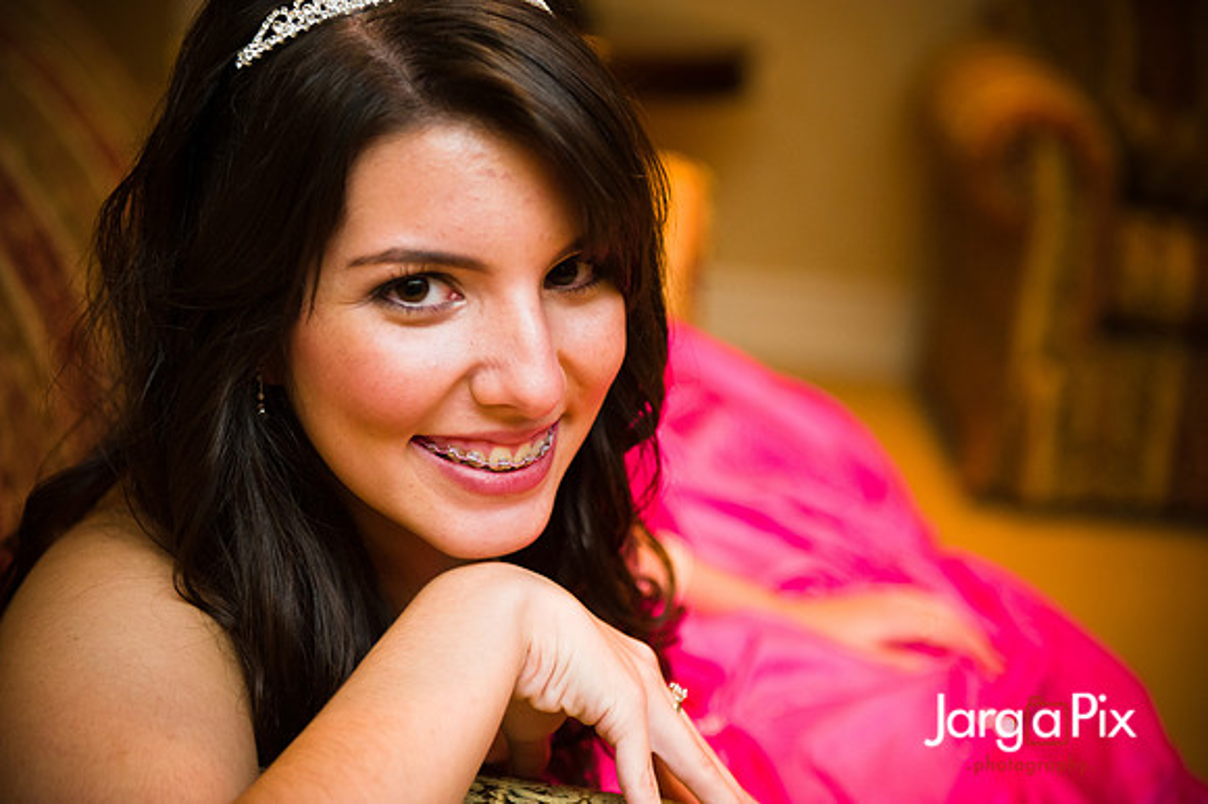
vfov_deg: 19.4
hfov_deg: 28.9
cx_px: 604
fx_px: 2347
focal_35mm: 70
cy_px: 402
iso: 1600
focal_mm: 70
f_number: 3.2
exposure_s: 1/125
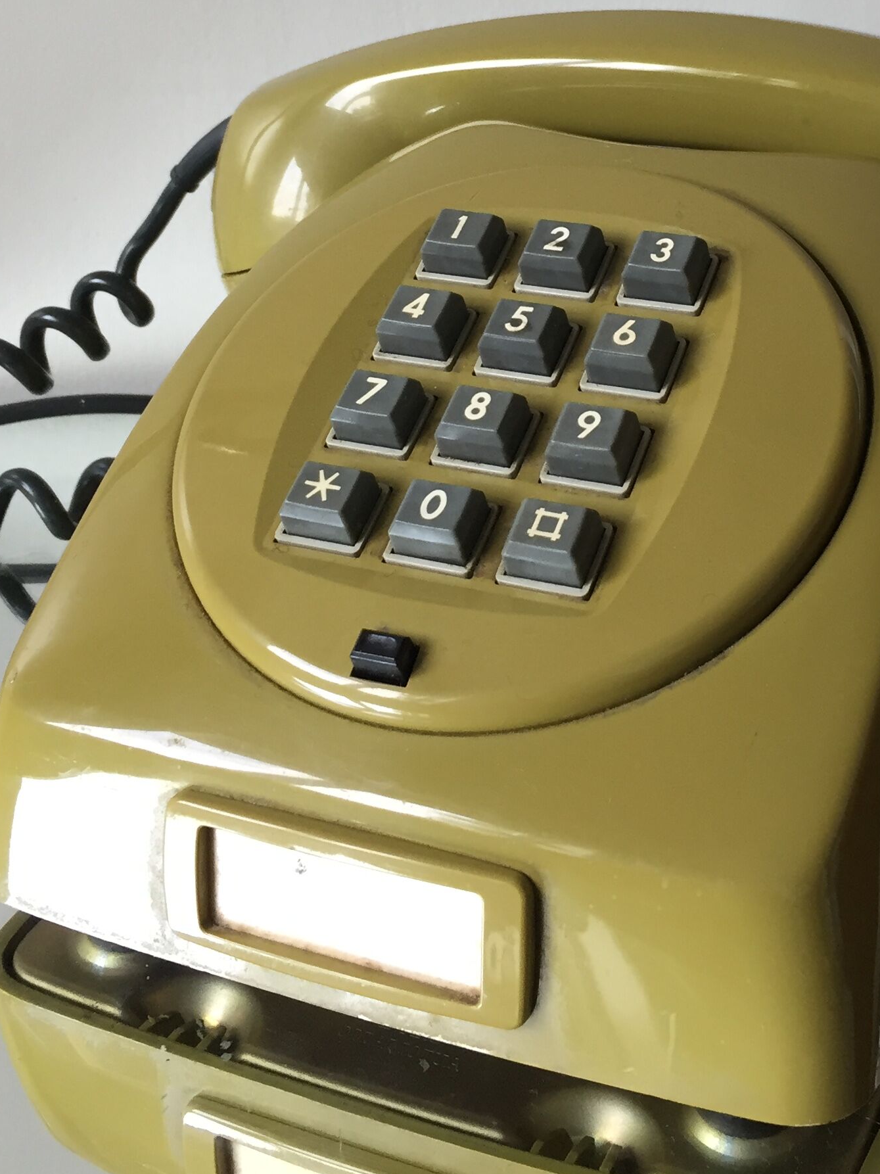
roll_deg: +0.0
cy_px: 241
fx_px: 1797
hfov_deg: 27.3
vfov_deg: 35.1
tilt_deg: -17.6
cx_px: 607
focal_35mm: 53
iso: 40
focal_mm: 4.15
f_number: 2.2
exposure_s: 1/33
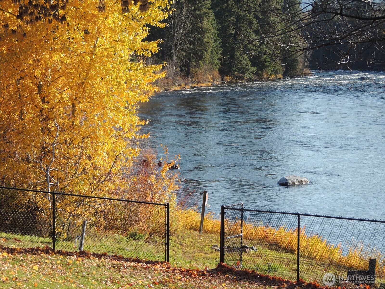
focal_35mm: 105
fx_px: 1168
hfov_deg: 18.7
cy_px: 144
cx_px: 192
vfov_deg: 14.1
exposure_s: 1/320
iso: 100
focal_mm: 18.7
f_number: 4.2
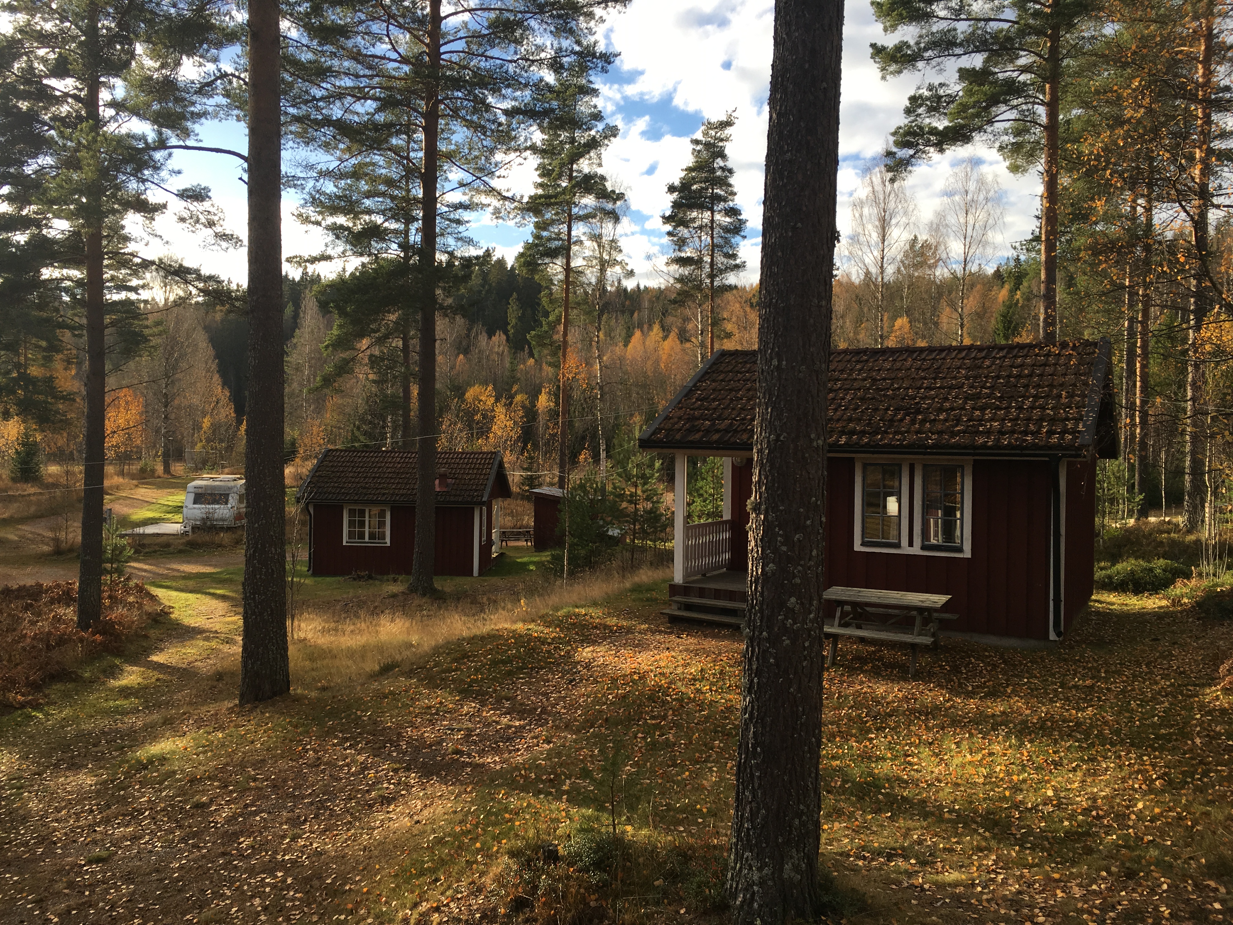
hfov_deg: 61.7
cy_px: 462
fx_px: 1033
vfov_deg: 48.2
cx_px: 616
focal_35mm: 29
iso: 25
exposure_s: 1/686
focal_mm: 4.15
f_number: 2.2
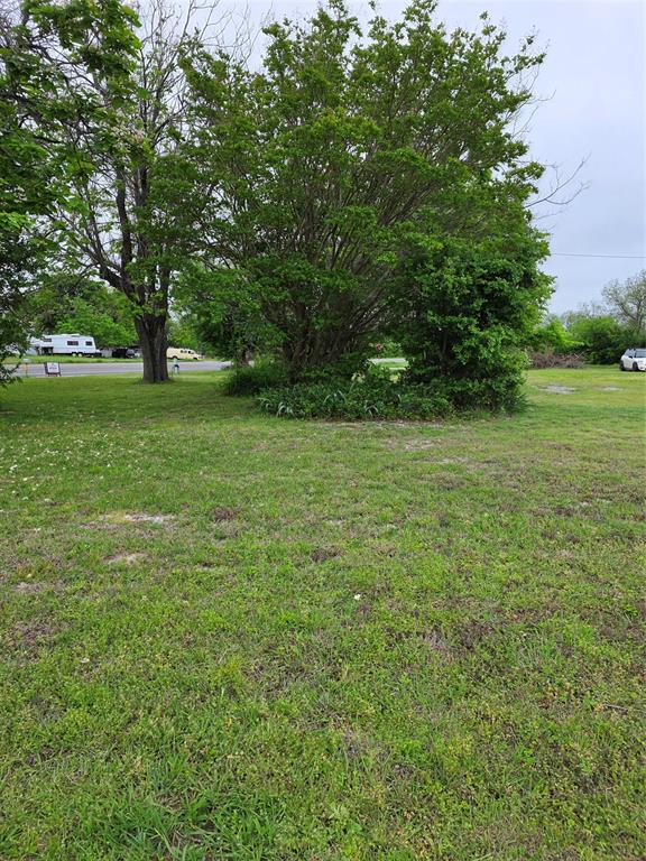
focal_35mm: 23
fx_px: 572
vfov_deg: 73.9
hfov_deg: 58.9
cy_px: 430
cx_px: 323
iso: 50
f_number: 1.7
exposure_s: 1/359
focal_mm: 6.25
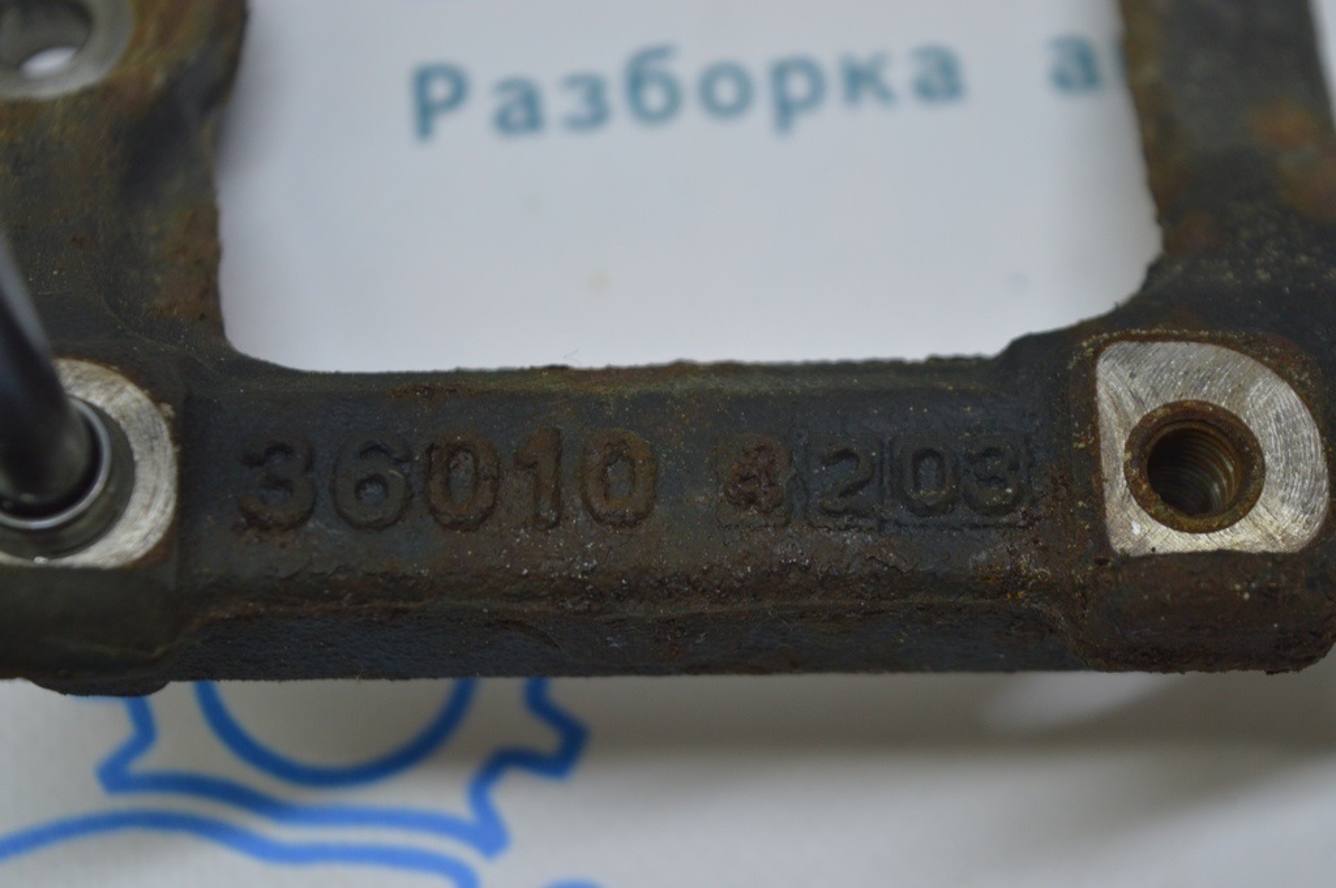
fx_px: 3059
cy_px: 444
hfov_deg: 24.6
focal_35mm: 82
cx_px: 668
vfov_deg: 16.5
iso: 400
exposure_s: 1/50
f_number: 5.6
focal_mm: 55
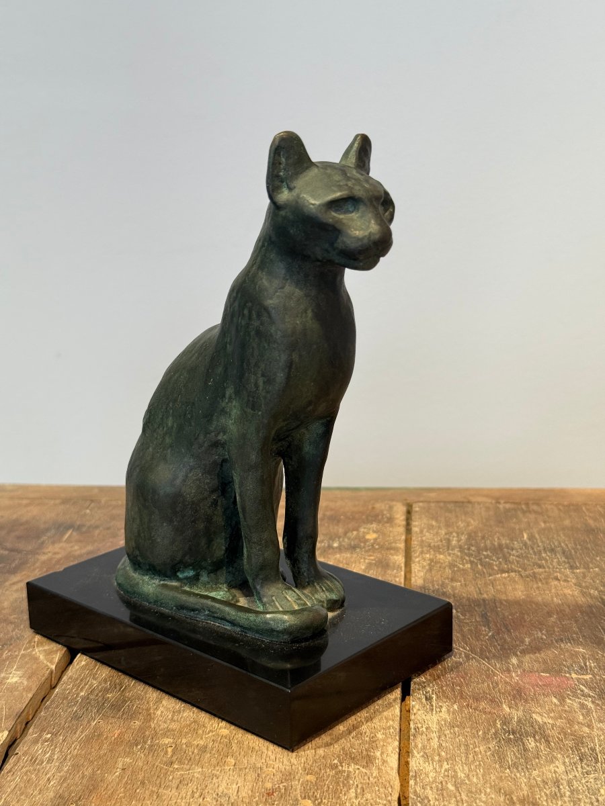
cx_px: 302
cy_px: 403
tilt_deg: -13.0
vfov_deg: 39.7
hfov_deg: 30.3
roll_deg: +0.9
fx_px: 1119
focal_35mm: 48
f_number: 1.78
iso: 100
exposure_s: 1/50
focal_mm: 6.76
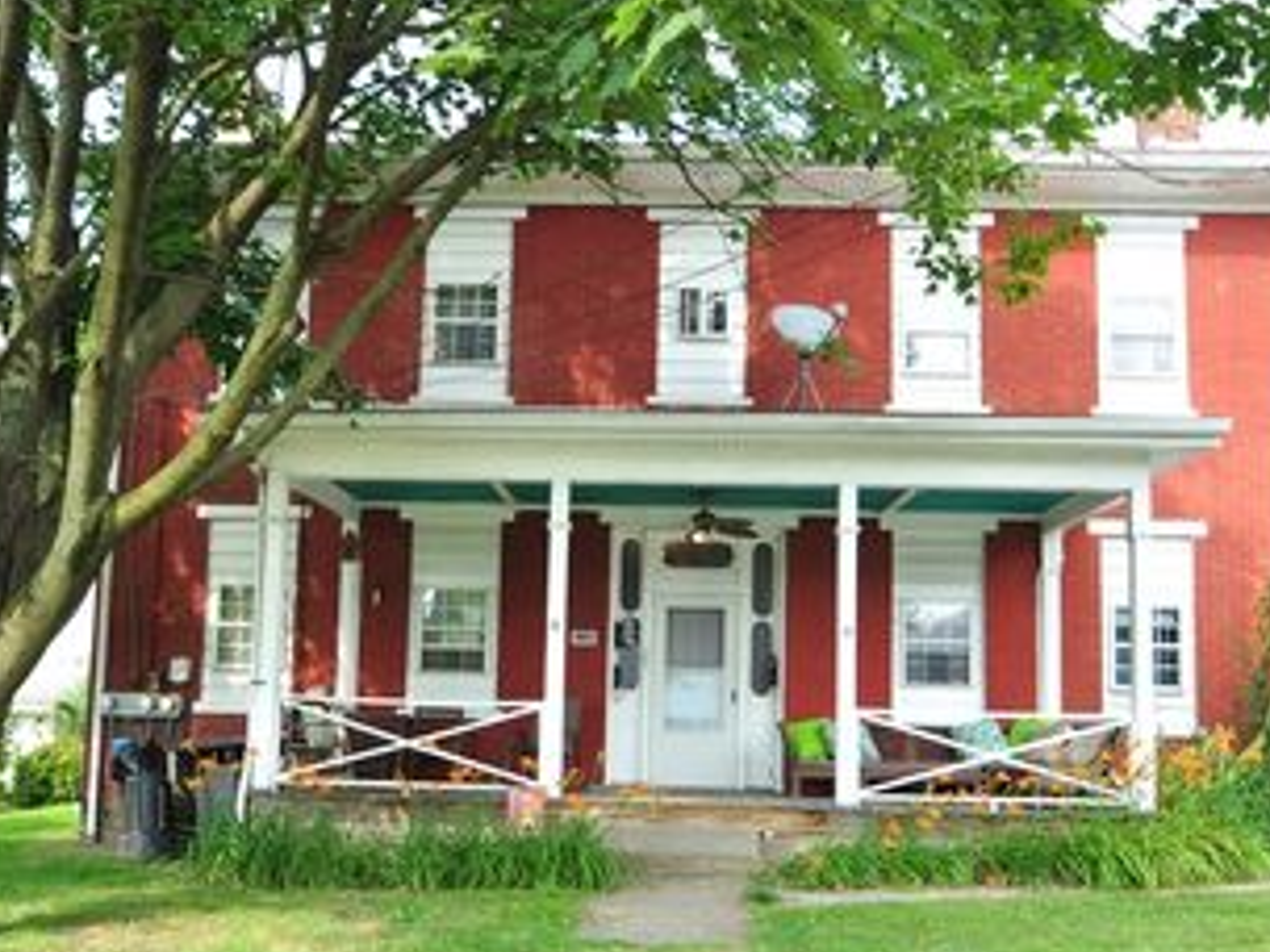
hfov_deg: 58.7
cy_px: 643
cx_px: 622
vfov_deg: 45.0
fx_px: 1130
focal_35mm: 31
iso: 200
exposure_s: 1/100
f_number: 8
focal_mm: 13
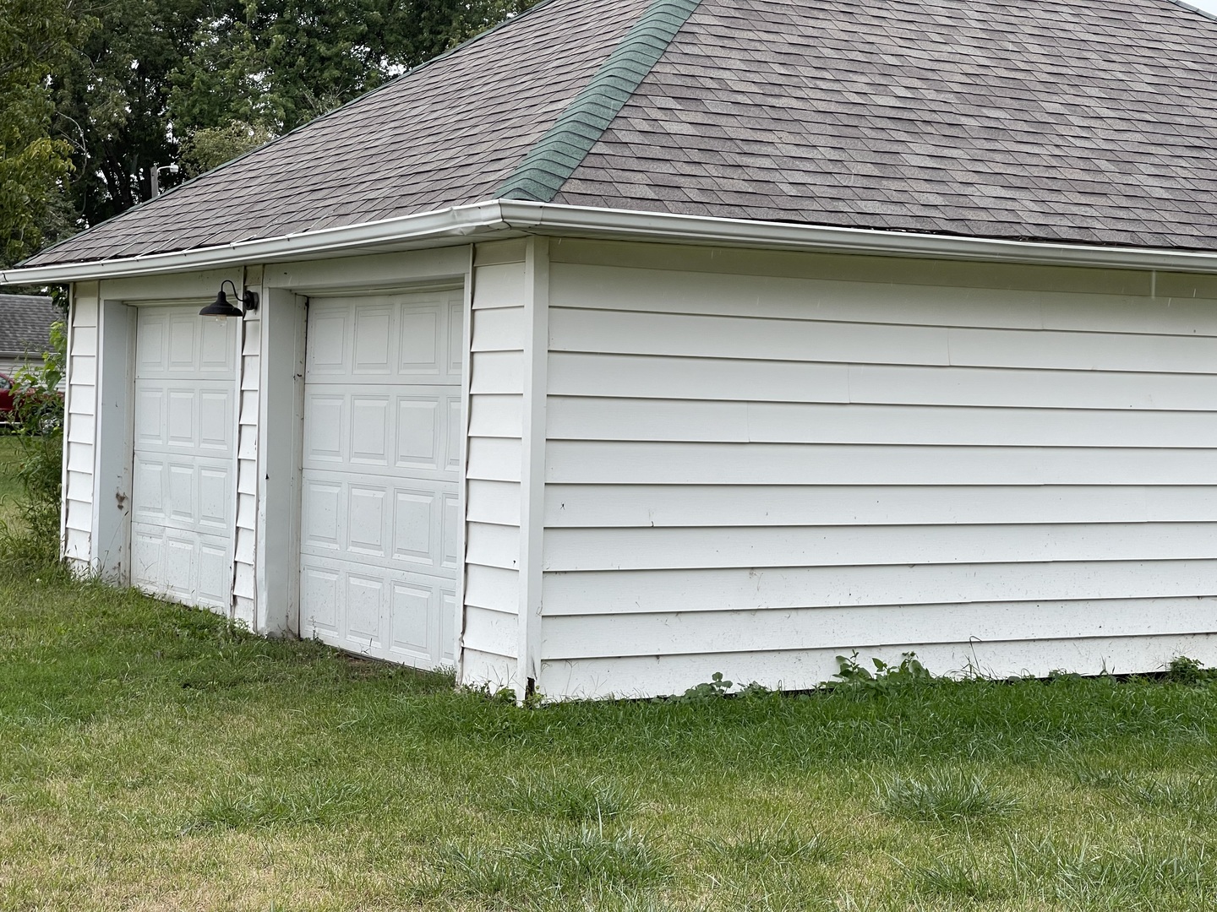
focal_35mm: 64
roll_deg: -1.6
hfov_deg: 30.3
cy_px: 456
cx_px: 608
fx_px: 2250
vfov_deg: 22.9
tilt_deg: -2.1
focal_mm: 7.5
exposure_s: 1/388
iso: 20
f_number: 2.2
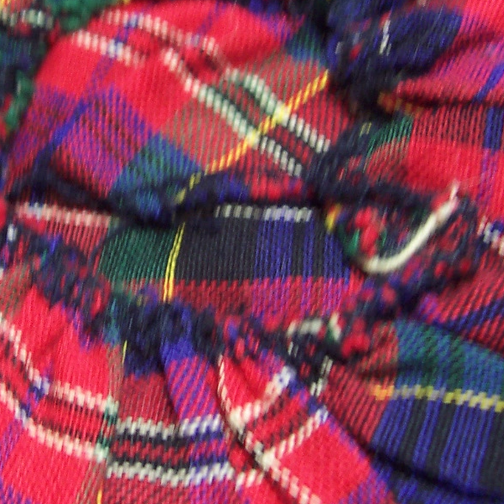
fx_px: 1104
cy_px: 181
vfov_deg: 25.6
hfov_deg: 25.5
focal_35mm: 67
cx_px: 151
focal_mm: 5.6
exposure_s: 1/30
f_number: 2.8
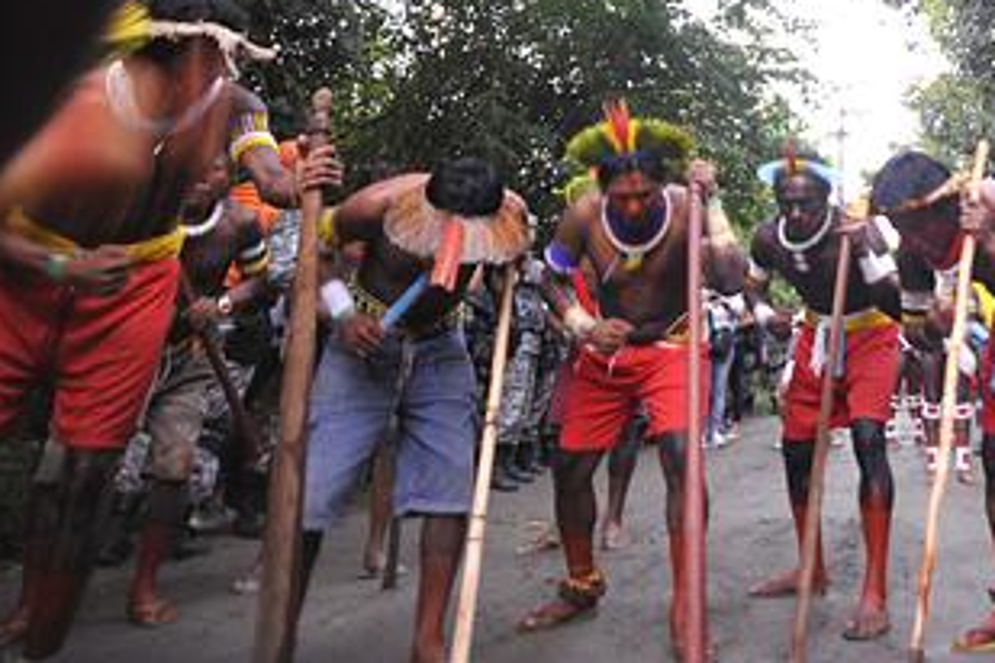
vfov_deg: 36.6
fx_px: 912
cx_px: 834
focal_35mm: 33
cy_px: 27
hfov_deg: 52.5
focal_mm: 17
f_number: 2.8
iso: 800
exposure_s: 1/25
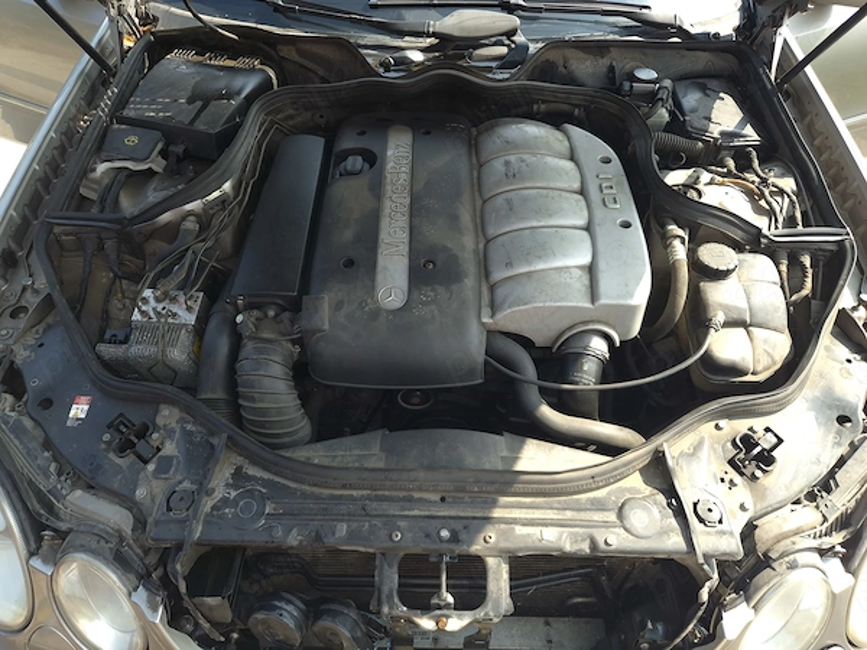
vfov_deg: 58.9
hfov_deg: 73.9
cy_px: 325
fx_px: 576
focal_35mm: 23
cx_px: 434
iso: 50
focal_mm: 5.4
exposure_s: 1/361
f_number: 1.8
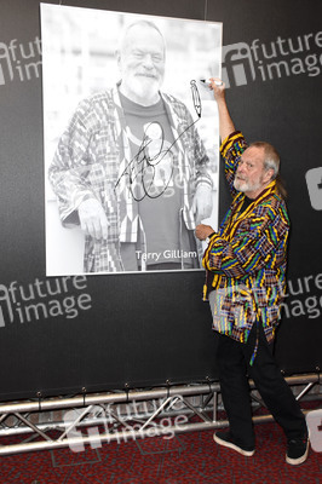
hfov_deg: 34.2
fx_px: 524
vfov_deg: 49.6
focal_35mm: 39
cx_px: 161
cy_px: 242
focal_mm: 26
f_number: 6.3
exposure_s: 1/160
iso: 1250
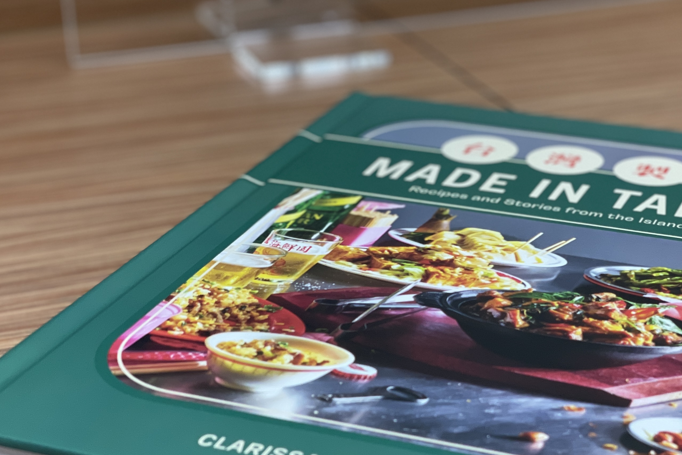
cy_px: 368
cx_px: 447
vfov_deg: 16.0
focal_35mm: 85
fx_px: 1610
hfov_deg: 23.8
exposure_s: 1/120
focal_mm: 6
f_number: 2
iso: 125
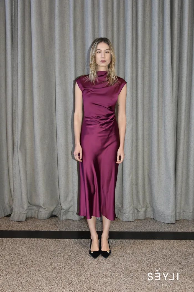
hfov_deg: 36.9
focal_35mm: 36
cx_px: 97
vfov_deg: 53.1
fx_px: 291
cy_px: 146
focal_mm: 24
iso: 560
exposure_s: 1/60
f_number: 3.8
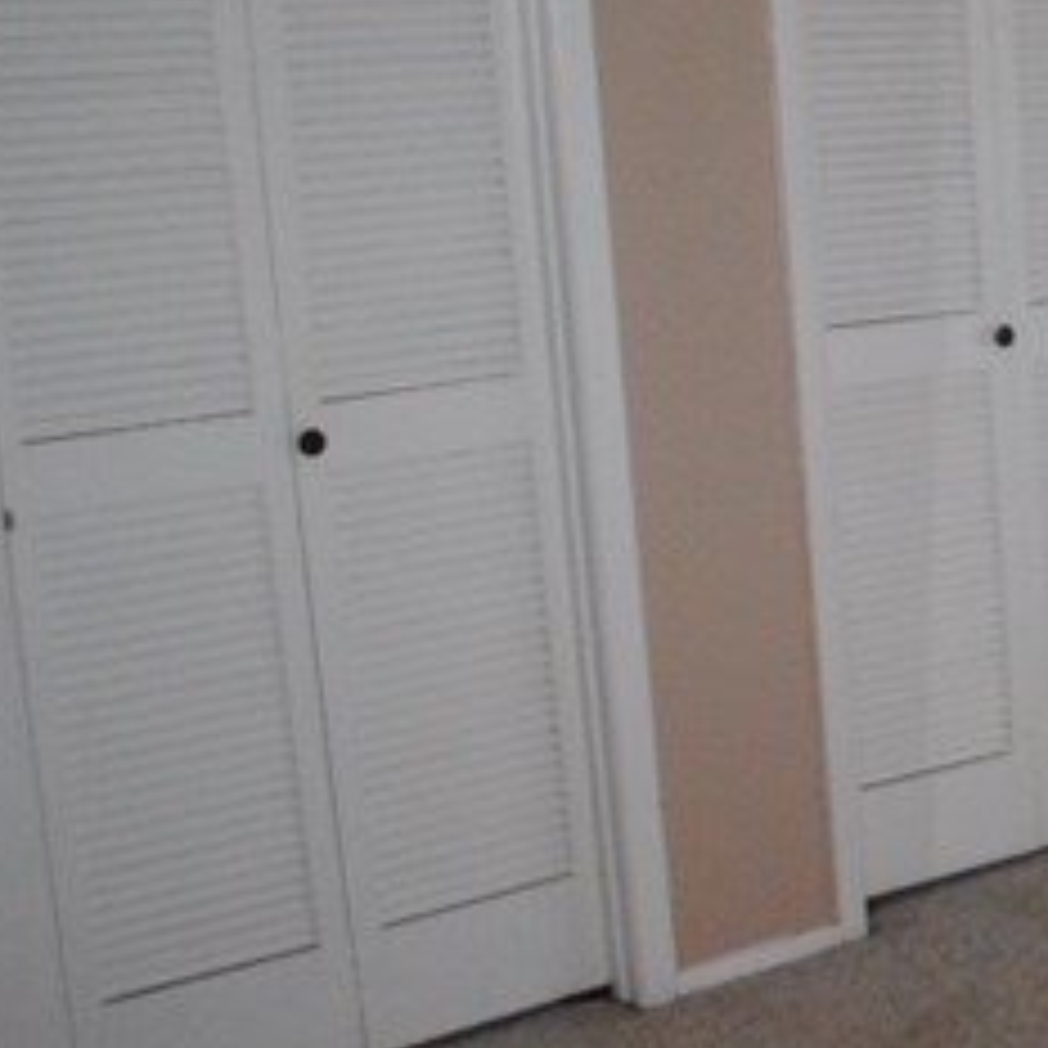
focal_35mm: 63
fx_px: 2158
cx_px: 1336
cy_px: 364
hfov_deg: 24.2
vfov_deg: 27.2
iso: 1600
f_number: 3.5
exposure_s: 1/50
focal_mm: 18
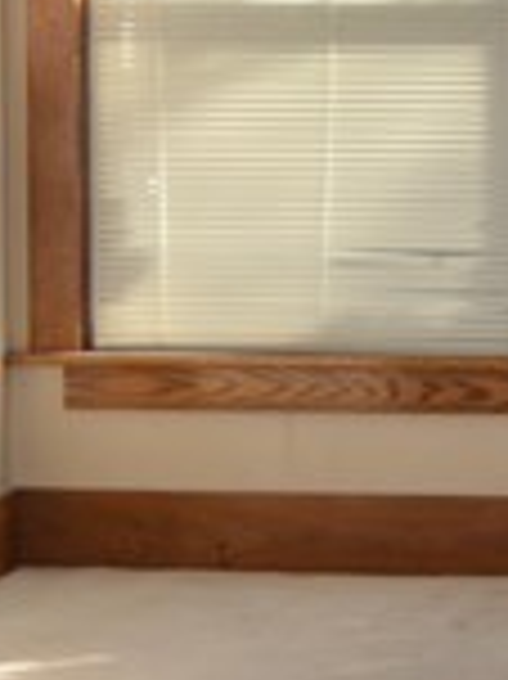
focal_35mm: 187
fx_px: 3664
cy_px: 149
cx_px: 1173
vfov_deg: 10.6
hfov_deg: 7.5
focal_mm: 18
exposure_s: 1/125
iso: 160
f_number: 3.5
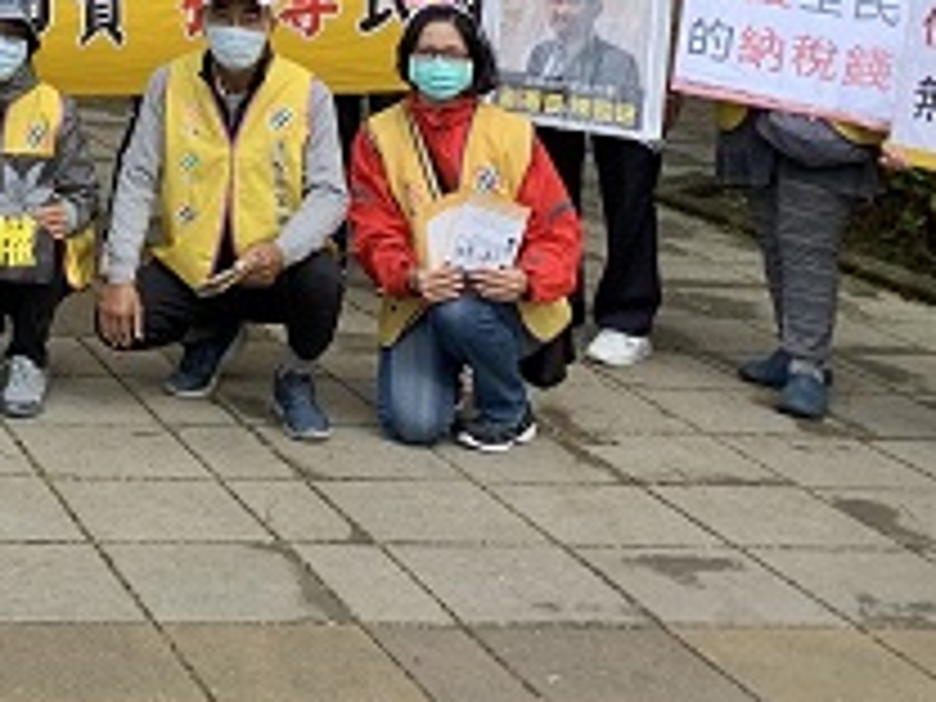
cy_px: -346
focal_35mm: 80
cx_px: -202
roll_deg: -3.2
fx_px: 2163
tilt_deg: +4.2
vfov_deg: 16.8
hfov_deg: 22.4
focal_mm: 4.25
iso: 25
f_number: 1.8
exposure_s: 1/796
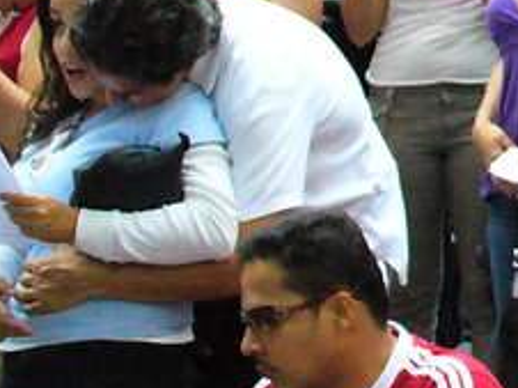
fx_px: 2511
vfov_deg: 8.8
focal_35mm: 168
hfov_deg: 11.1
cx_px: 894
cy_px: -30
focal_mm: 6.1
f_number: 2.8
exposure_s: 1/125
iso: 400
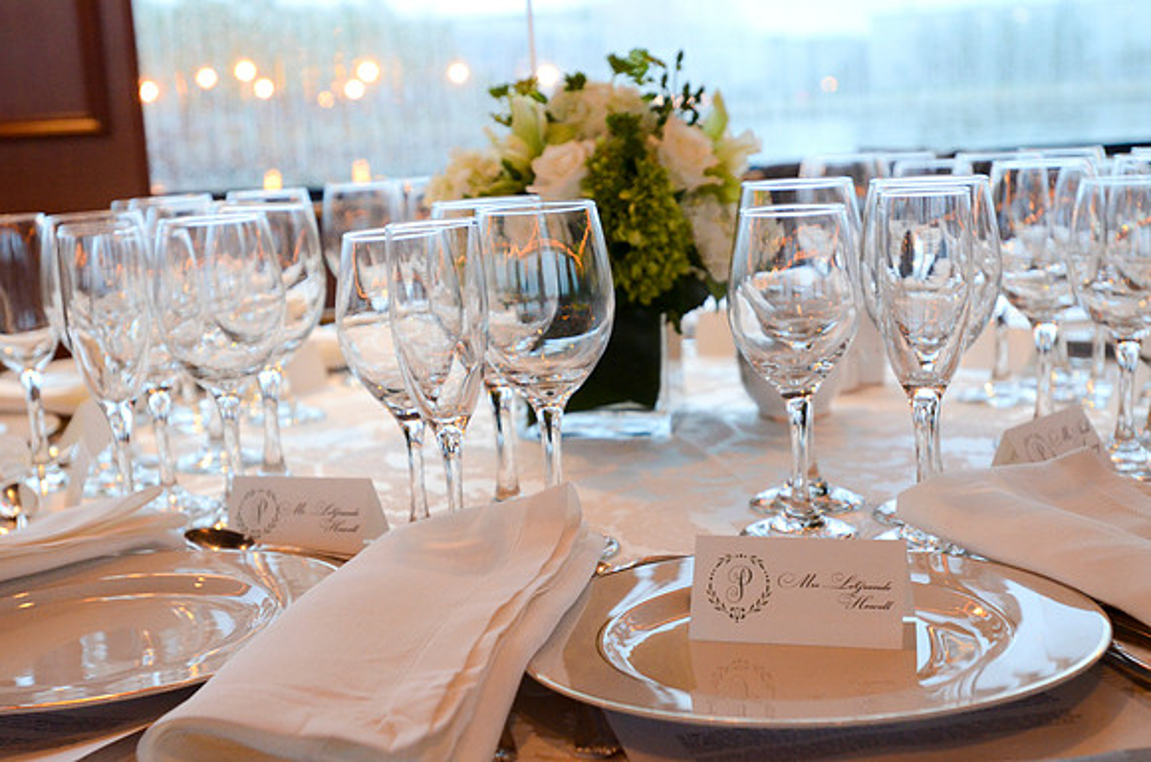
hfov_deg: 37.9
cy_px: 381
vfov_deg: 25.6
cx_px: 576
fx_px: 1675
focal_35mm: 52
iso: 2800
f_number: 4.5
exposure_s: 1/30
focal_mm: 35
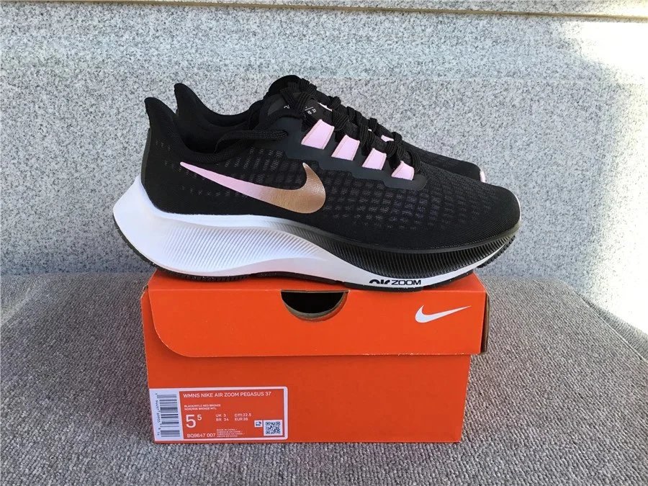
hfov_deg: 58.4
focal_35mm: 31
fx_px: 580
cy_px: 243
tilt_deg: -17.5
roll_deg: -1.1
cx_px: 324
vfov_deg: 45.4
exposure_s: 1/131
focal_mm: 3.3
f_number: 2.4
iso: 25
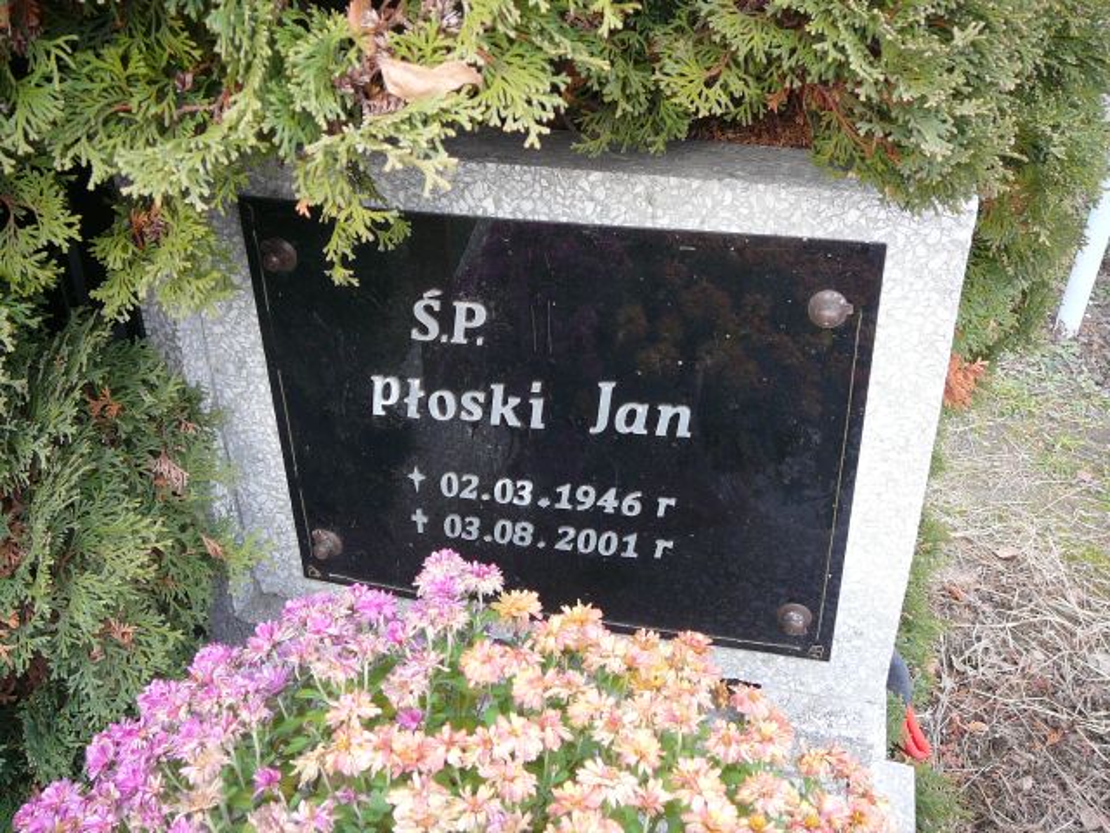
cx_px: 555
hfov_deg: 52.6
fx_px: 1122
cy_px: 416
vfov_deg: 40.7
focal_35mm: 35
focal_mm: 5.2
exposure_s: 1/60
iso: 100
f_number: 2.8
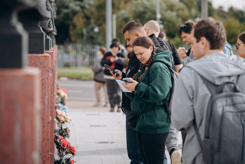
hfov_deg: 12.0
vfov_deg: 8.0
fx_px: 1164
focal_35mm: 171
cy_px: 82
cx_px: 122
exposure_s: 1/1000
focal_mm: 171
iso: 400
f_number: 5
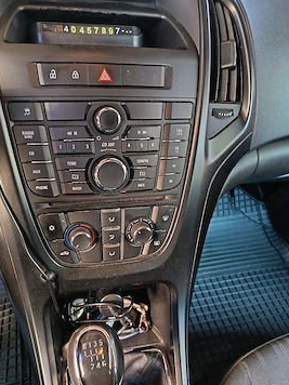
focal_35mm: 27
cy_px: 211
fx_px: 301
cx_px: 133
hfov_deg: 51.3
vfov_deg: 65.2
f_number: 1.75
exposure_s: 1/33.3
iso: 2847
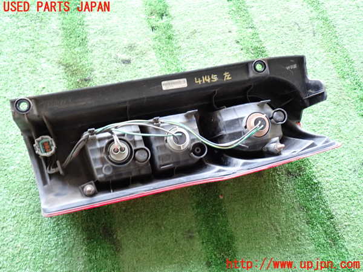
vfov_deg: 39.7
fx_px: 378
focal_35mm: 36
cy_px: 136
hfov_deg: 51.4
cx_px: 182
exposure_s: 1/40
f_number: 2.5
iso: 250
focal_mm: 6.37
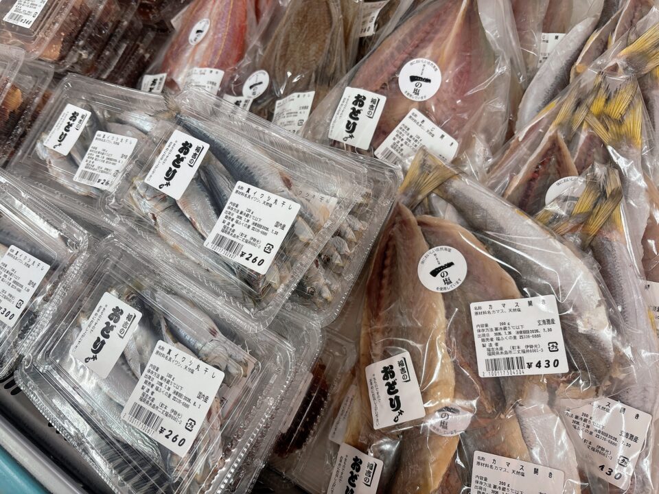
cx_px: 330
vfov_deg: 53.1
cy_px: 247
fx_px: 495
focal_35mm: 26
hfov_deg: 67.3
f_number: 1.6
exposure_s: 1/60
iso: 80
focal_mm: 5.96
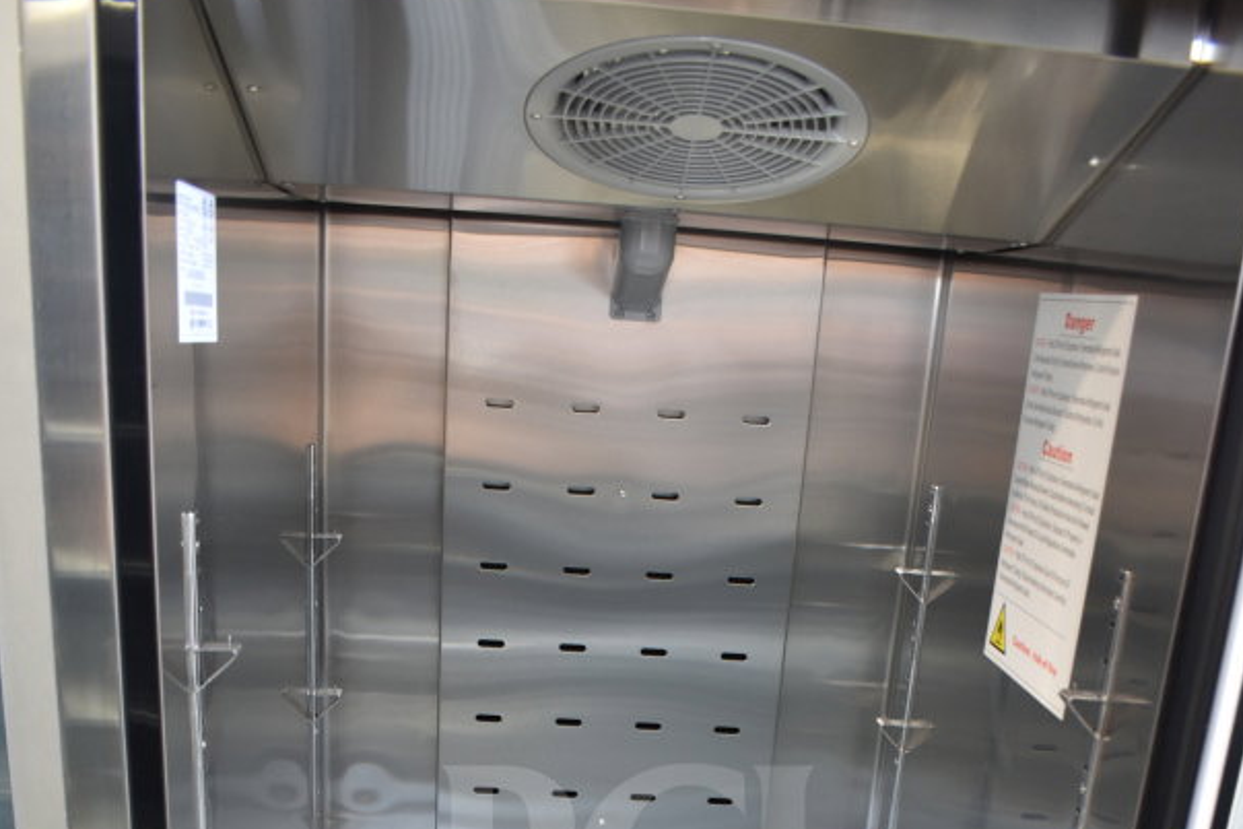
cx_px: 627
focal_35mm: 41
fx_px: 1416
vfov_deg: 29.2
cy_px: 929
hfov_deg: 47.4
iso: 560
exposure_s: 1/30
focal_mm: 18
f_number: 3.5
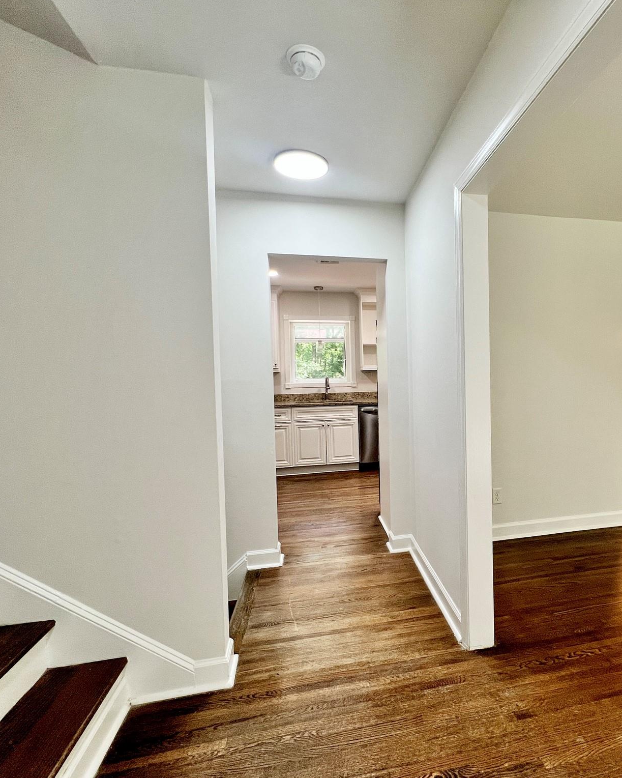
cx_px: 412
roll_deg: +1.3
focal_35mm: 17
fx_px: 391
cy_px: 389
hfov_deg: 74.7
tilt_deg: -2.1
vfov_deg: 89.6
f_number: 1.8
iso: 125
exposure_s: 1/120
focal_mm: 1.57
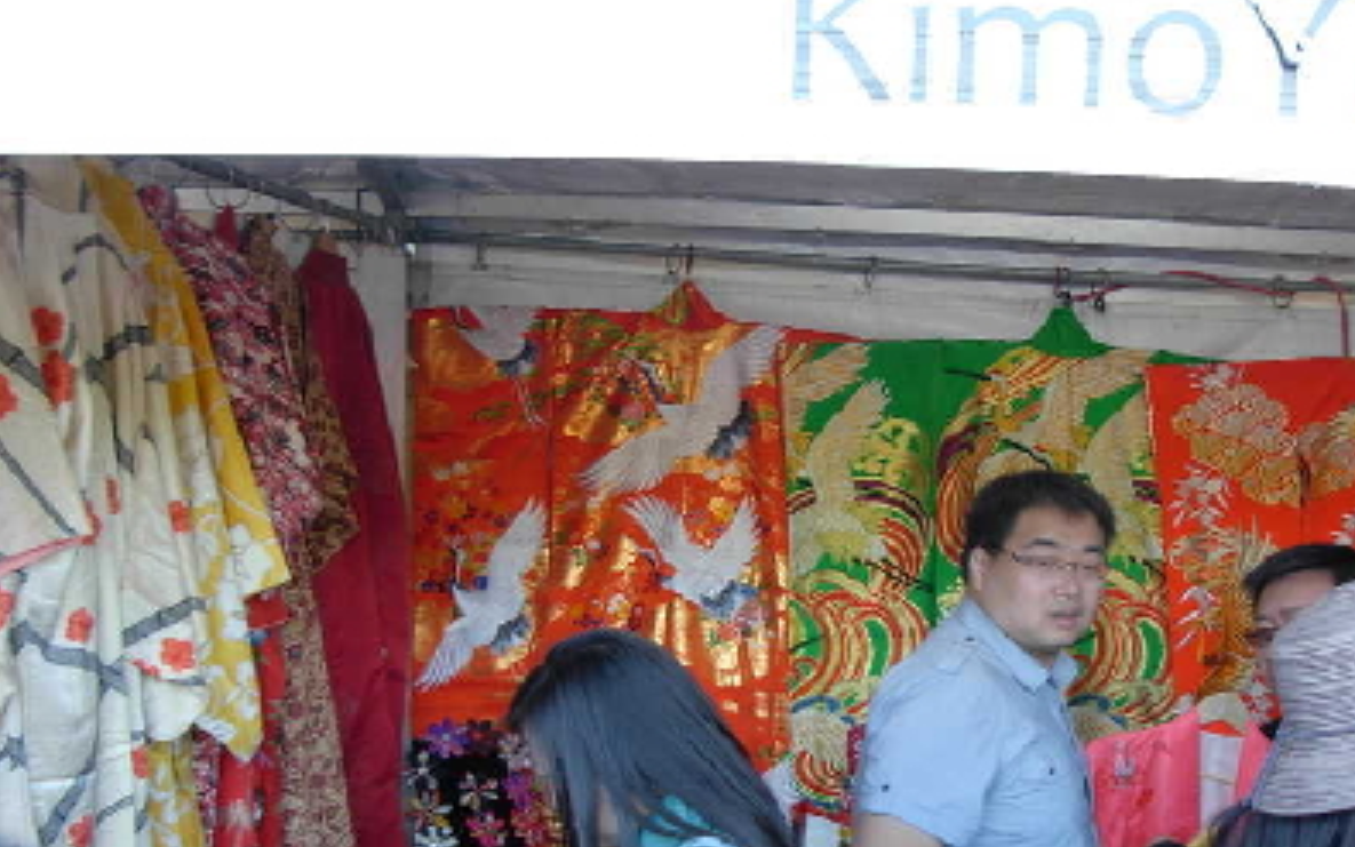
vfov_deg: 22.3
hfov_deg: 35.0
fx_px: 2142
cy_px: 559
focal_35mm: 58
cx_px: 820
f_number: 3.1
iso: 79
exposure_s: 1/19.5
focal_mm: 7.5
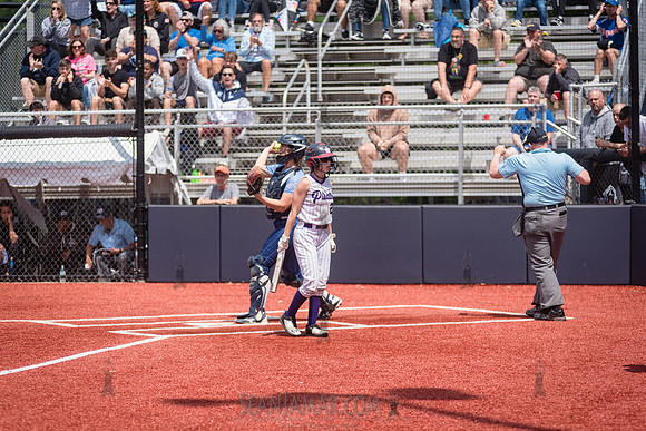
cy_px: 216
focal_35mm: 145
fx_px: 2602
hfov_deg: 14.2
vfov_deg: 9.5
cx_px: 323
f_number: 3.5
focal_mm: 145
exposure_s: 1/2500
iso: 200
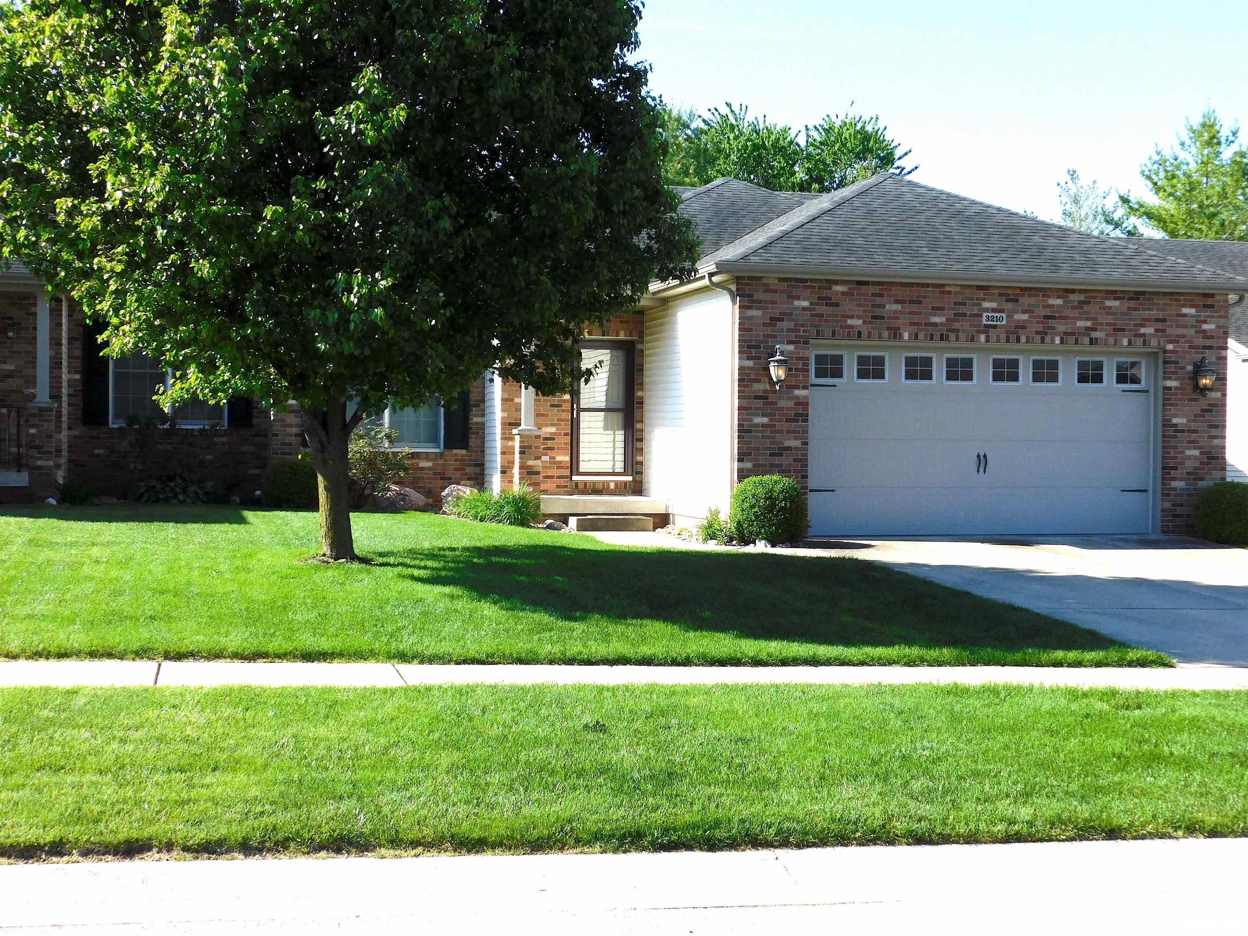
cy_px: 468
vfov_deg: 32.2
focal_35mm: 45
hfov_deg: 42.1
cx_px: 624
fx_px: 1622
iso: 125
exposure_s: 1/1000
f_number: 3.7
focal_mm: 8
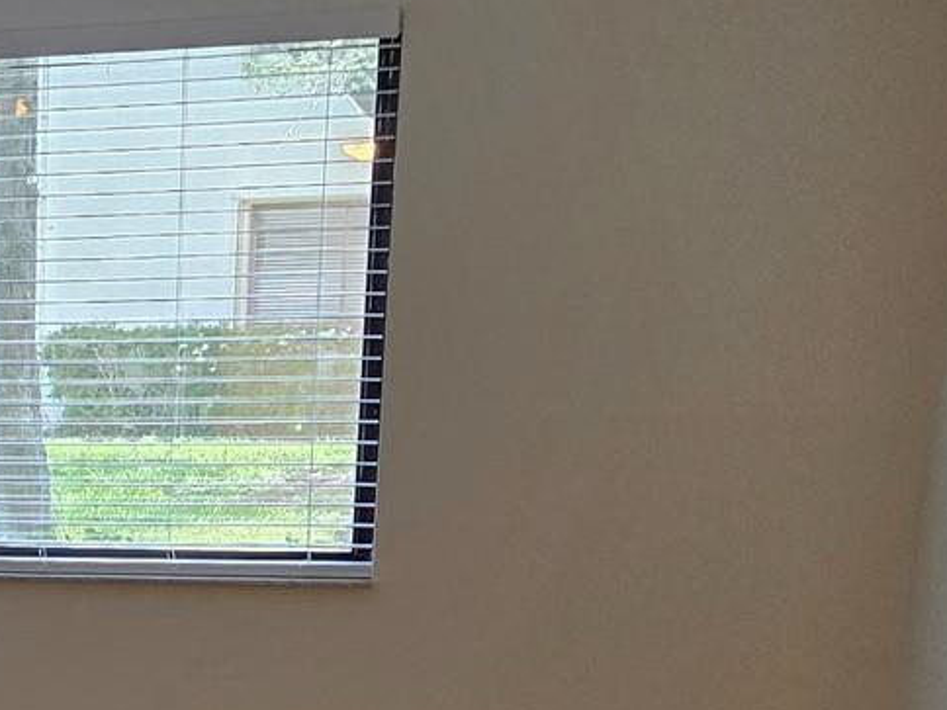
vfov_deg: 18.7
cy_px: 767
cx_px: -215
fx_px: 2079
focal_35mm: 76
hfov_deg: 23.3
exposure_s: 1/120
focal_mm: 5.4
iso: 250
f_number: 1.8
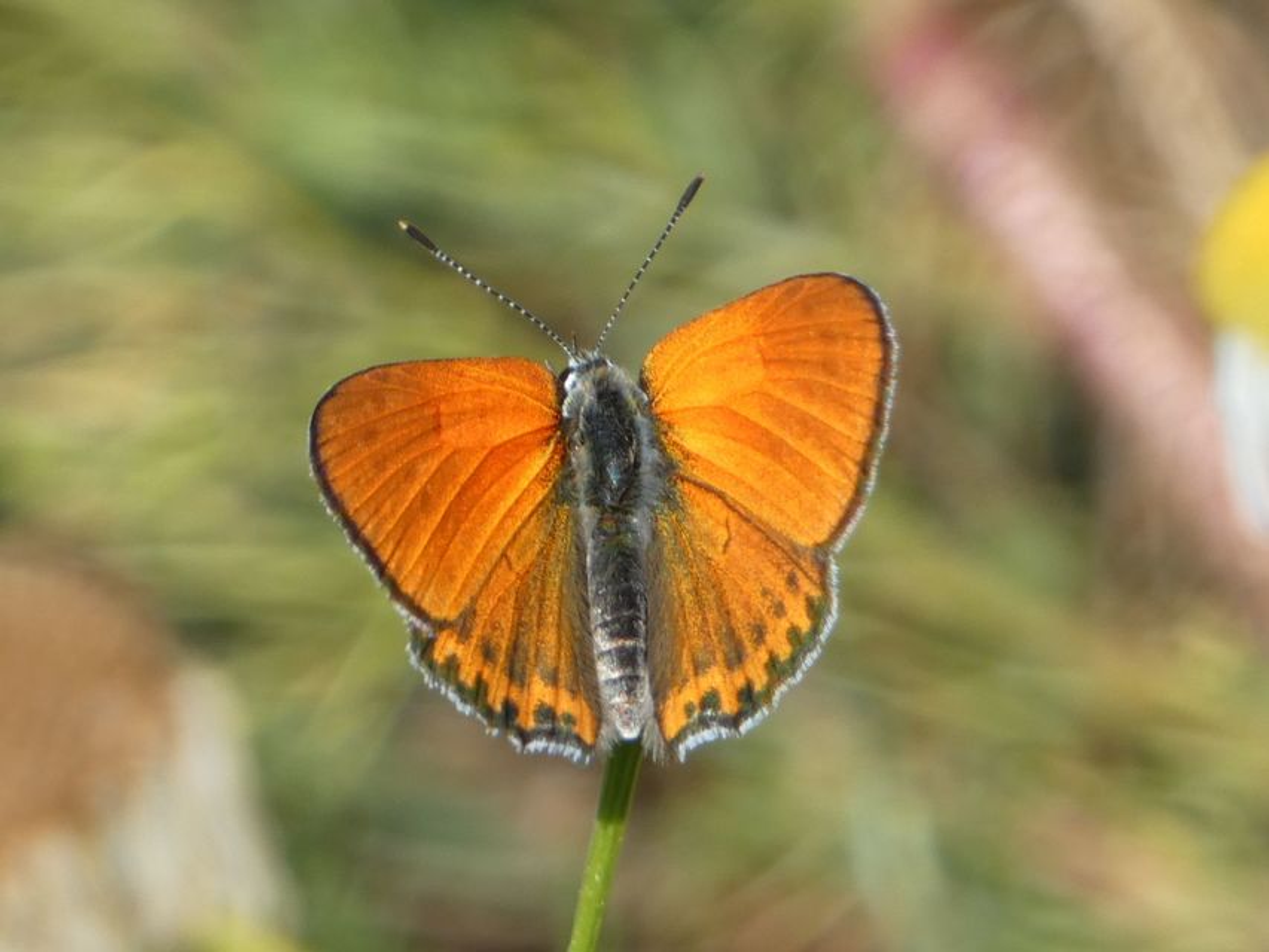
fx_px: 28525
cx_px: 634
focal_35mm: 778
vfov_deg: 1.9
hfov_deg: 2.5
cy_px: 476
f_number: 5.6
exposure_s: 1/160
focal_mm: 139.4
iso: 80
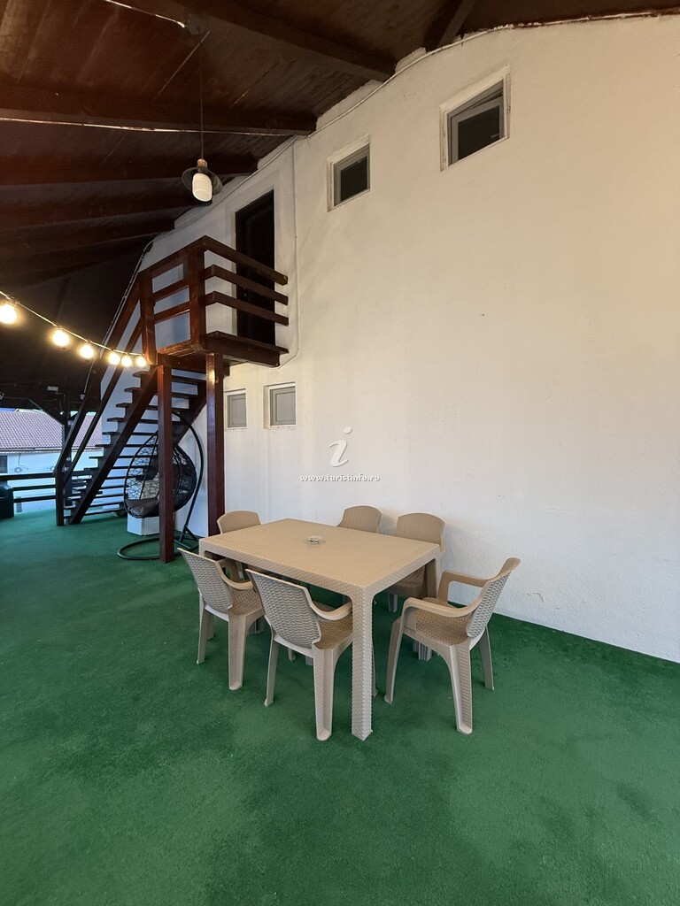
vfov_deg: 102.1
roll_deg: -0.1
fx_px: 367
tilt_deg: -0.8
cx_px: 340
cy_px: 453
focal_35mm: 14
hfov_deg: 85.7
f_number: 2.2
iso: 320
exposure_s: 1/71
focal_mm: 2.22
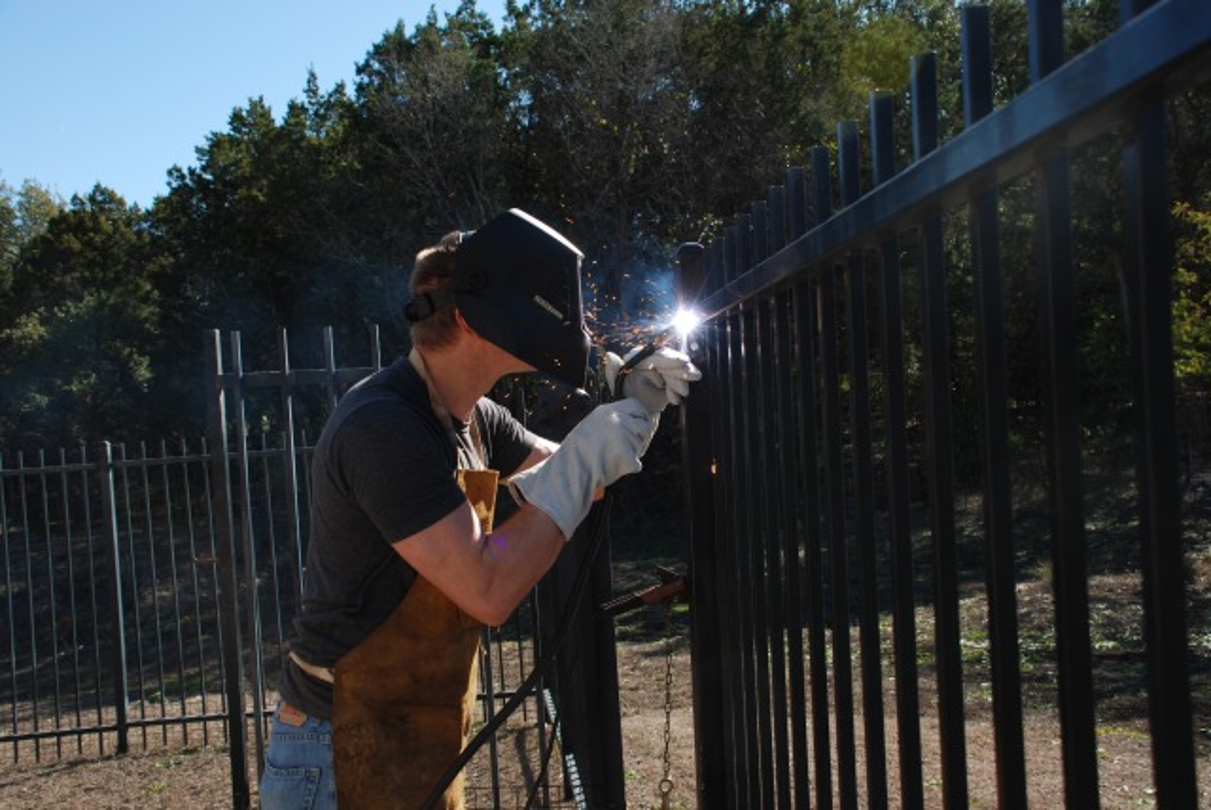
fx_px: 1313
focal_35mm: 39
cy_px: 405
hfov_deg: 49.5
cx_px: 606
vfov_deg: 34.3
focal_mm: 26
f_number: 7.1
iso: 100
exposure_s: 1/200
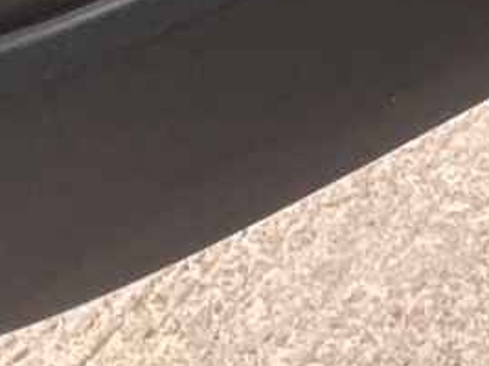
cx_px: 1248
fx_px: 2653
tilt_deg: -53.6
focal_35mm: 188
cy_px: -612
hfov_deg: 9.2
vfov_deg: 7.2
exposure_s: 1/62
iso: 125
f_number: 1.6
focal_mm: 4.2
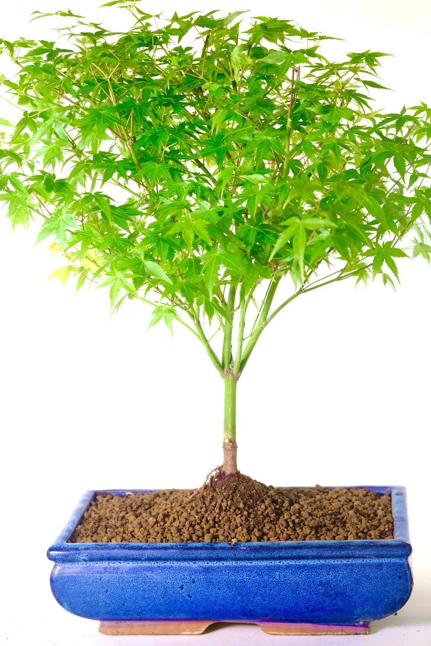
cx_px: 216
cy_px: 323
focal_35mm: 83
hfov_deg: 16.5
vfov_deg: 24.5
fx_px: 1490
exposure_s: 1/30
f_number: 8
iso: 1600
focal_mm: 55
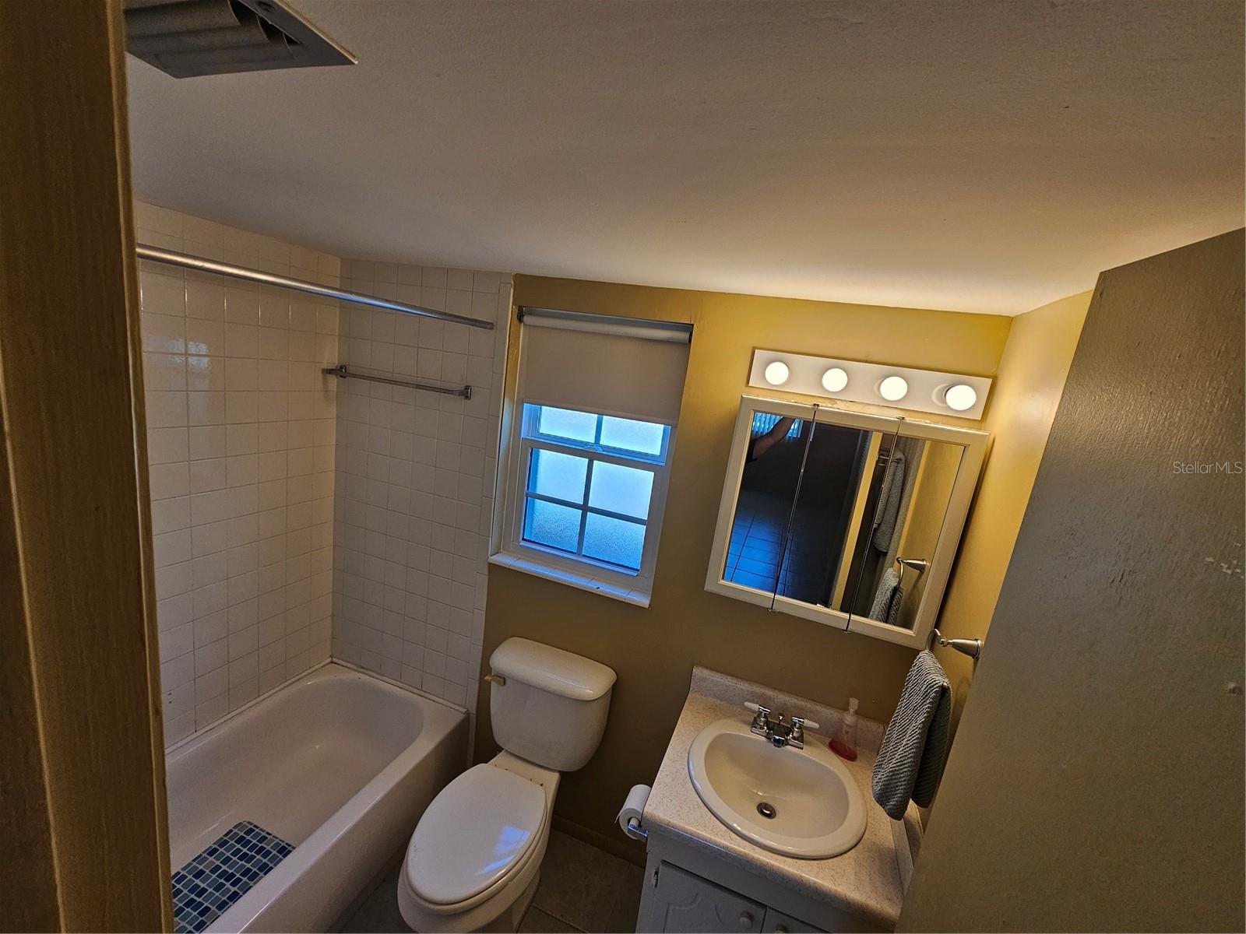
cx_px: 623
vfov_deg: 89.9
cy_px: 467
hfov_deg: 106.2
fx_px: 468
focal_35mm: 13
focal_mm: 2.2
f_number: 2.2
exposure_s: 1/120
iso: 80
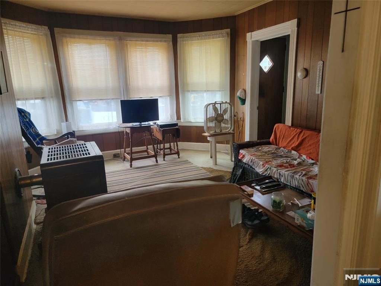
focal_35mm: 24
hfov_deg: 71.6
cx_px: 190
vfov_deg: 56.8
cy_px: 143
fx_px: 264
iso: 320
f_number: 1.8
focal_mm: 6.7
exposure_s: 1/120
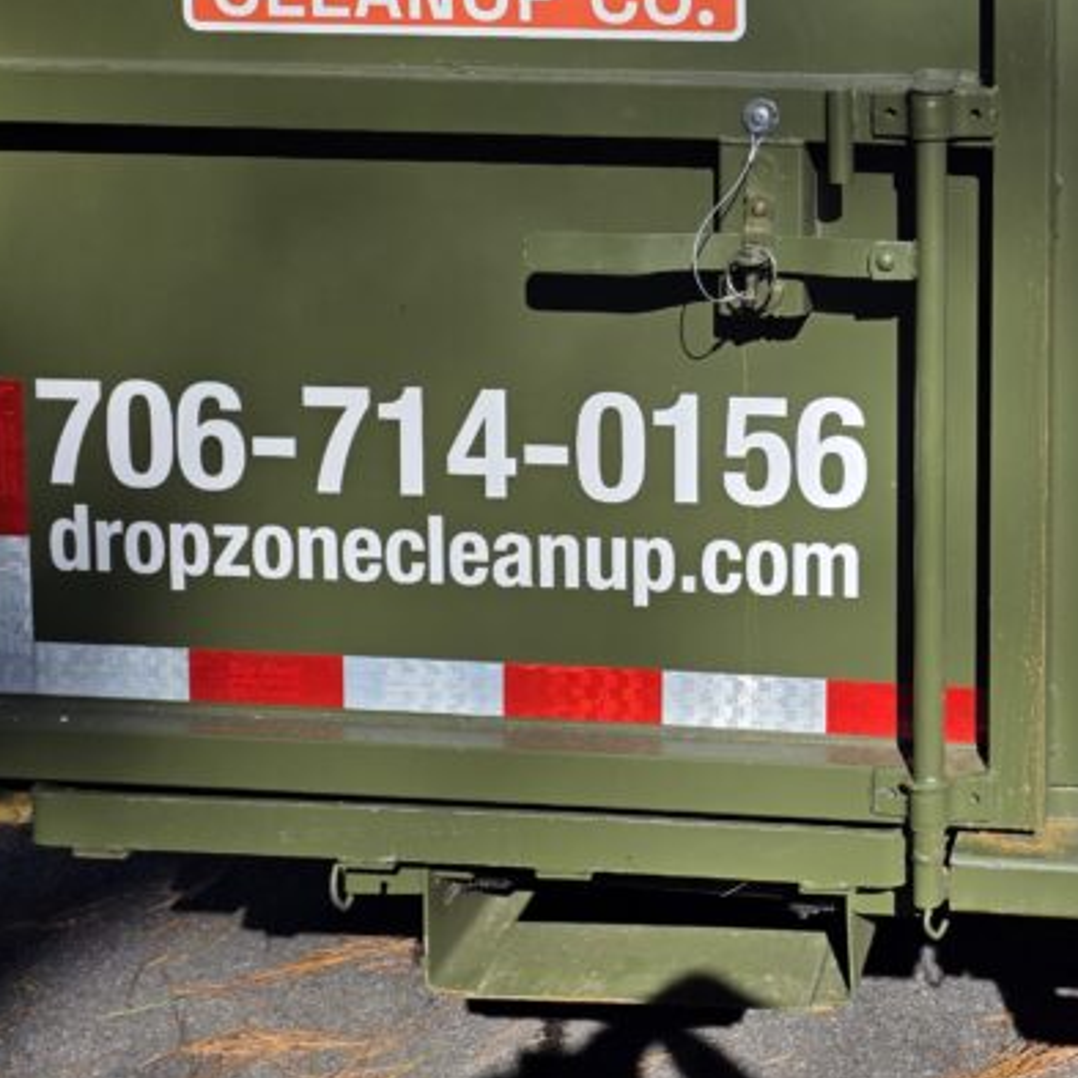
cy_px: 129
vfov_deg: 30.9
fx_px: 1867
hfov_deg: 30.2
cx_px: 1045
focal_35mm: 53
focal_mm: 6.25
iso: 80
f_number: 1.7
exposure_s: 1/3203
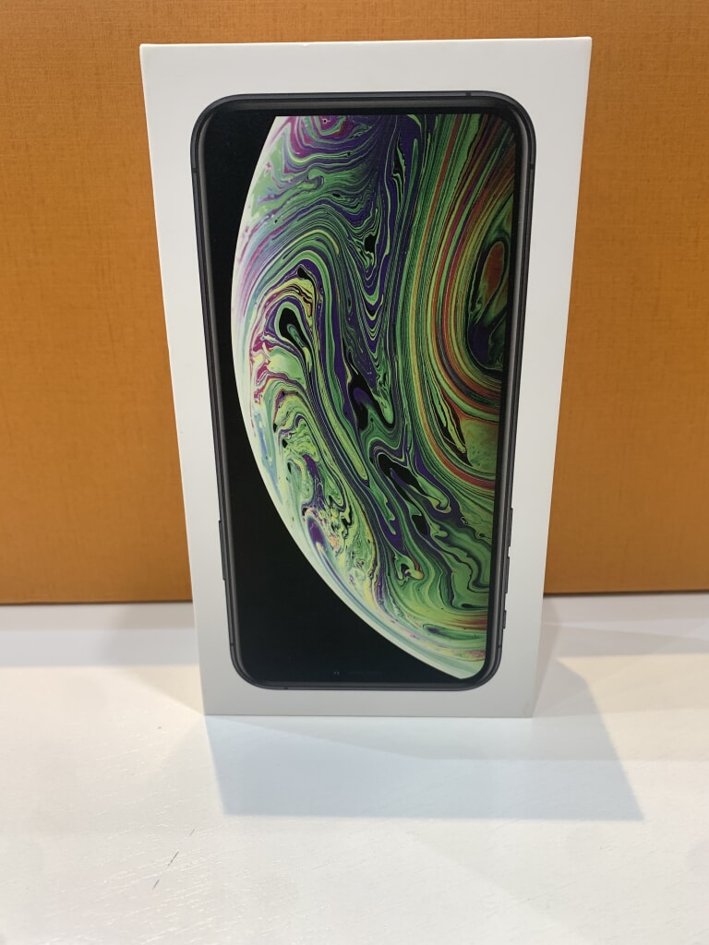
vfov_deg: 67.3
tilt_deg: -20.5
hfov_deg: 53.1
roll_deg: +0.0
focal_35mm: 26
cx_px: 354
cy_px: 472
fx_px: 710
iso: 100
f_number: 1.8
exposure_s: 1/80
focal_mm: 4.25
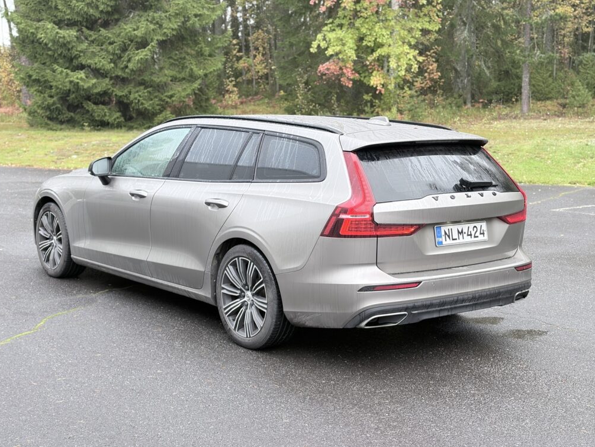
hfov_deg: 36.2
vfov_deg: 27.5
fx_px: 911
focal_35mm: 53
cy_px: 227
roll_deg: +1.6
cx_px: 294
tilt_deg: -10.2
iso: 50
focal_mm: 5.96
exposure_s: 1/60
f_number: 1.6
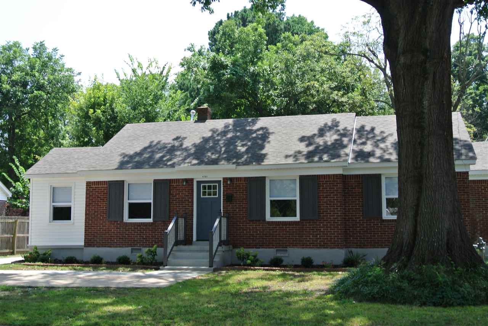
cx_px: 244
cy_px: 163
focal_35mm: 44
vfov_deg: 30.6
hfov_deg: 44.5
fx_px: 597
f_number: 4.2
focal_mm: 16.3
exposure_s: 1/320
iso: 100
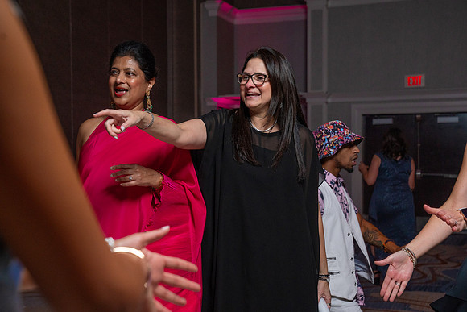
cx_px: 234
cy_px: 156
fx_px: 740
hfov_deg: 35.0
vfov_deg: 23.8
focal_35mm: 57
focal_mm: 57
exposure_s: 1/200
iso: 2000
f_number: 5.6
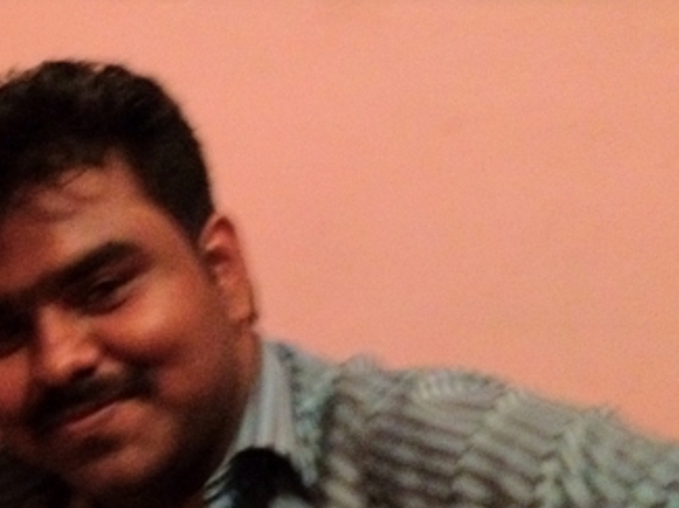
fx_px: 1686
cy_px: 500
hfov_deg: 22.0
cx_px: 10
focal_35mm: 86
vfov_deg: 16.8
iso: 800
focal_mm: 4.28
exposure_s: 1/15
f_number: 2.4
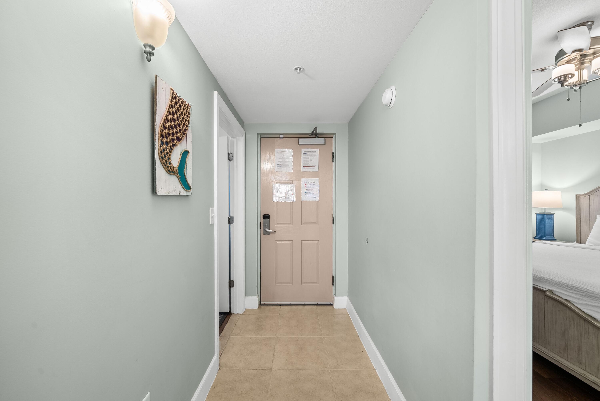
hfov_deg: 104.2
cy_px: 200
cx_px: 300
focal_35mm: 14
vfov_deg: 81.3
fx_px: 233
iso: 400
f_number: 8
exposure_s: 1
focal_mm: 14
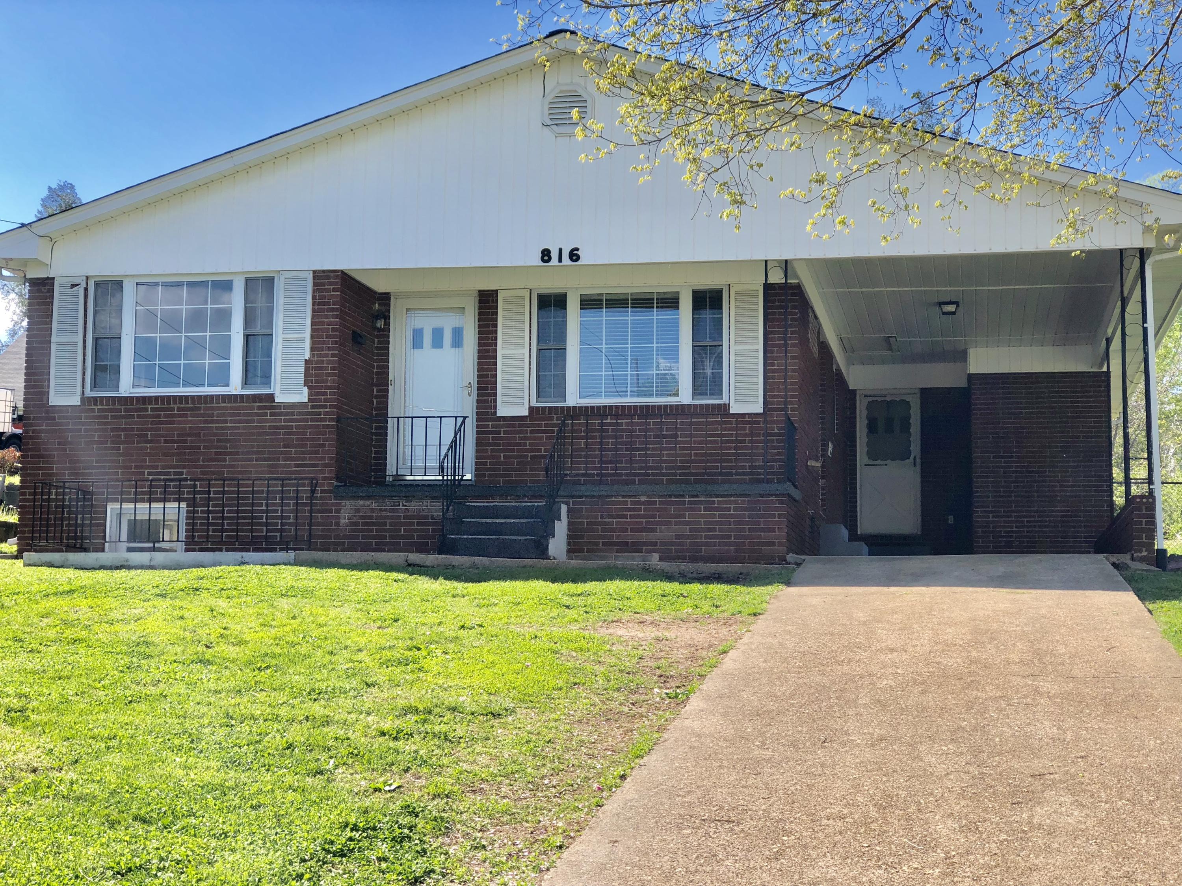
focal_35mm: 57
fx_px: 1946
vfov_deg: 25.7
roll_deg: -0.5
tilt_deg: +6.2
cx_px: 591
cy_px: 443
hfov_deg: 33.8
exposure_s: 1/421
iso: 20
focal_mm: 6.6
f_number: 2.8
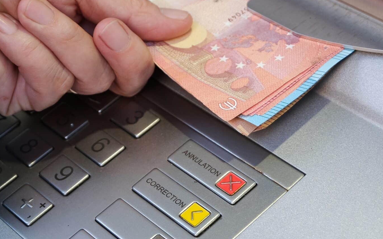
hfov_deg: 21.9
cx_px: 93
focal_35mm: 94
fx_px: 981
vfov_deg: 13.9
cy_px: 57
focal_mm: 32.5
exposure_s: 1/60
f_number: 5
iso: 400
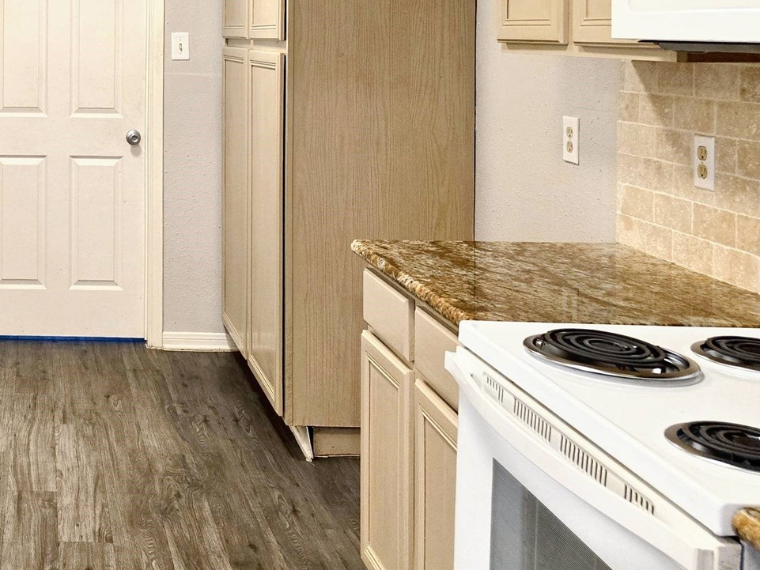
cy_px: 54
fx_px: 1076
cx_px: 38
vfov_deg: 28.5
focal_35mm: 49
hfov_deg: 35.9
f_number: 1.7
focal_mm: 6.3
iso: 250
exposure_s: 1/120
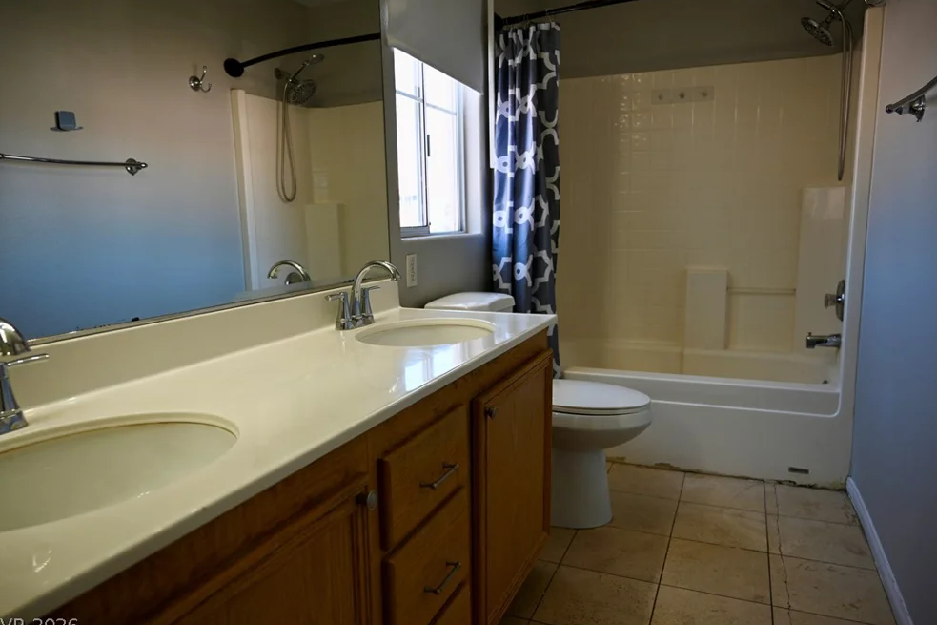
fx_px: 651
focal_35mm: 25
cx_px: 473
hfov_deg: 71.5
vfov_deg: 51.3
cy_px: 314
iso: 320
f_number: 4
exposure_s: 1/250
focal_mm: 24
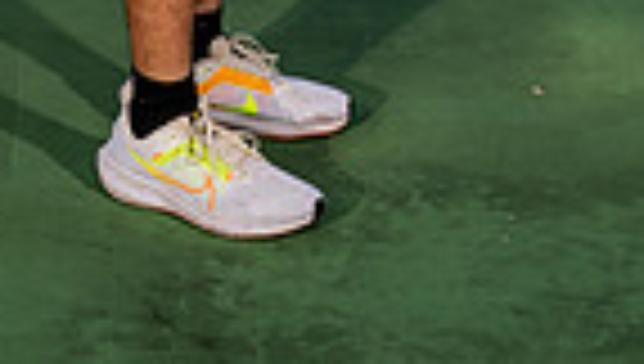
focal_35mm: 138
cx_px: 140
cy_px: -512
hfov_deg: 15.4
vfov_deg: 8.1
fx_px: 2361
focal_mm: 42
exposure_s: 1/1250
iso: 100
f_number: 4
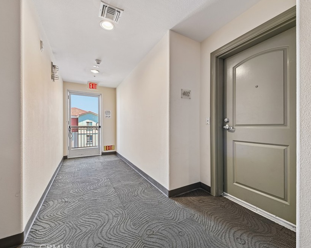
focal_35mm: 14
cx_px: 159
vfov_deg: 88.0
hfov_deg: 100.7
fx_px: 129
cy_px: 125
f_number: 8
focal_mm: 12
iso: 400
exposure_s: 1/5
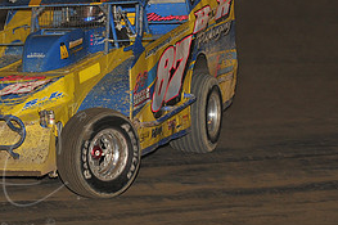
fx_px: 2318
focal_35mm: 247
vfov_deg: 5.6
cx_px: 19
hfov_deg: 8.3
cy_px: 37
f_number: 6.3
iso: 640
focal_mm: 112
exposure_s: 1/320
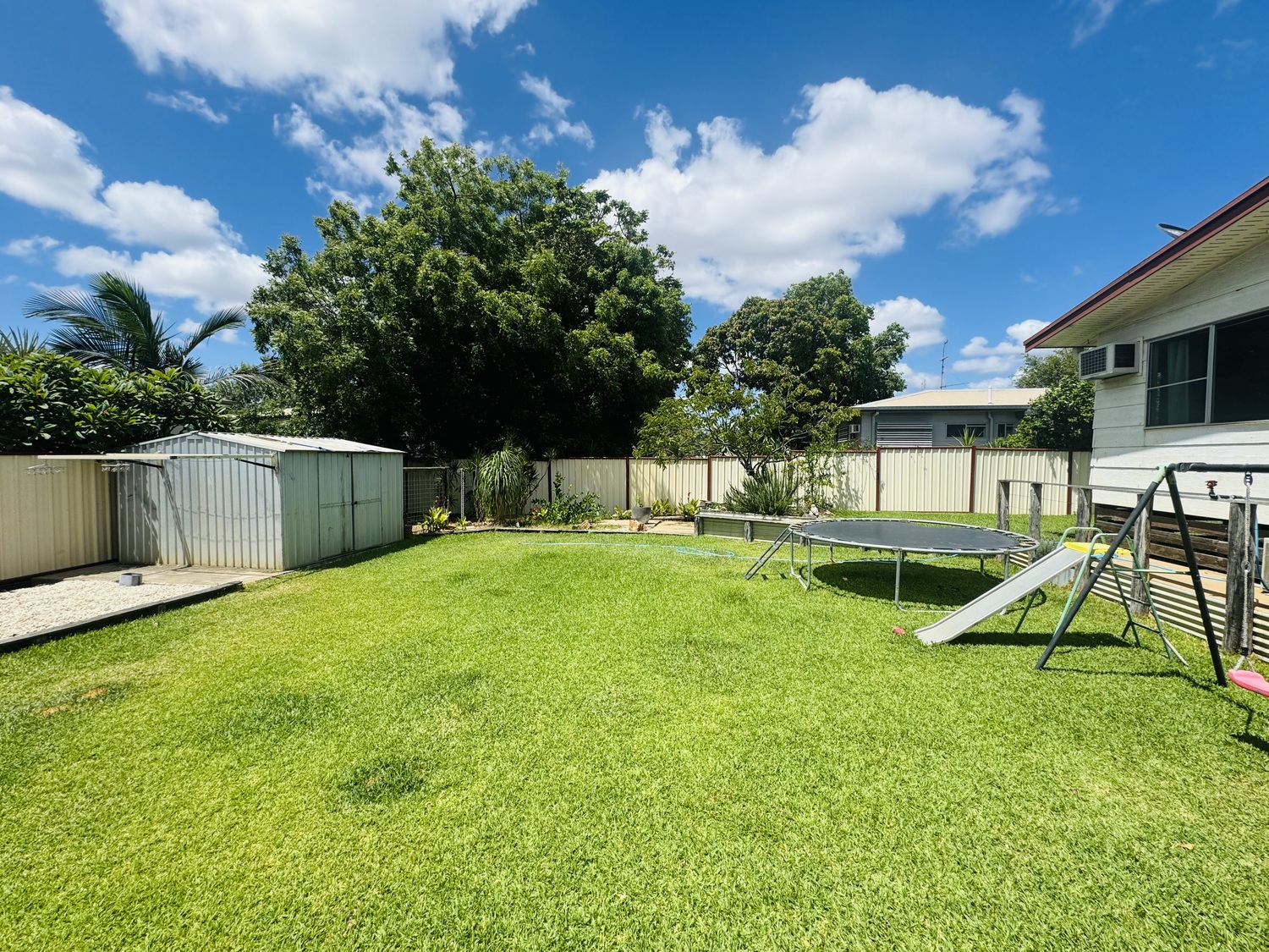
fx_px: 513
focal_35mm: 14
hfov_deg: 102.1
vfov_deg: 85.7
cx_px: 634
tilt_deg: -1.6
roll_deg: -0.1
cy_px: 476
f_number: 2.2
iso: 50
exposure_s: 1/1506
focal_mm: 2.22
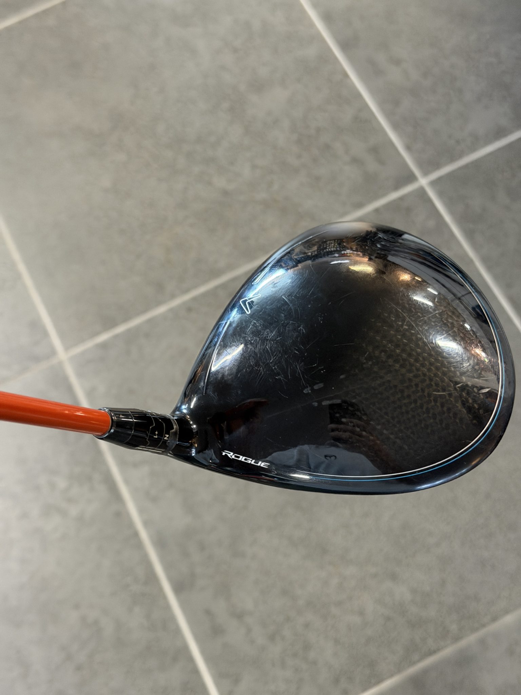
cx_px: 260
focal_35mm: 48
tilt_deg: -67.8
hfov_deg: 30.3
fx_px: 963
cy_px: 348
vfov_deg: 39.7
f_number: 1.78
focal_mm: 6.76
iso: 320
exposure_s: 1/33
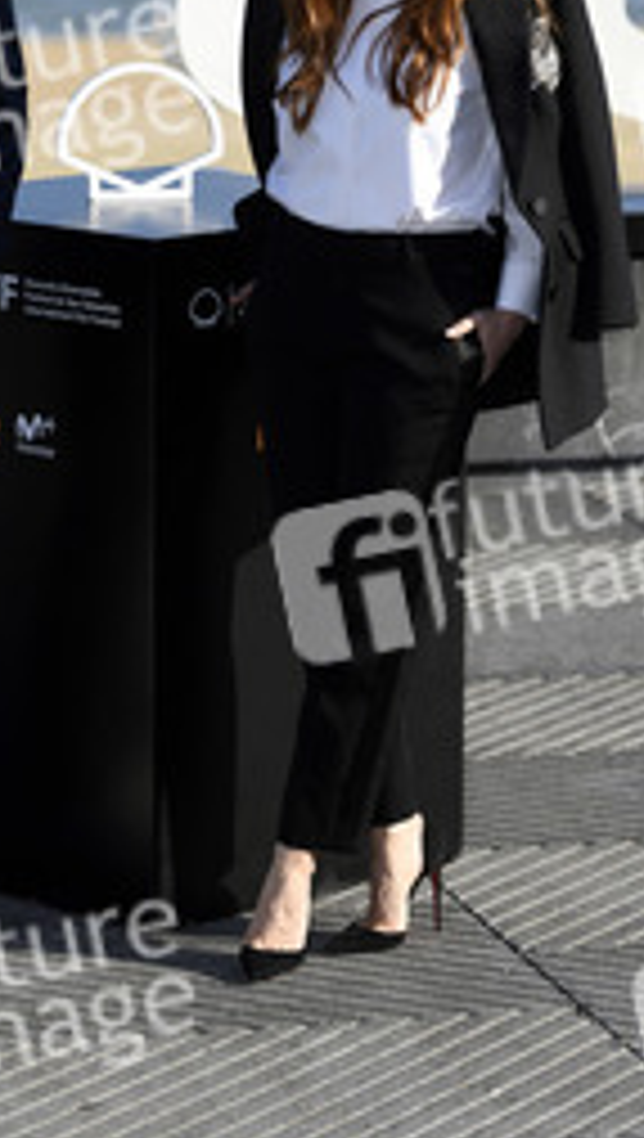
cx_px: 95
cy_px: 333
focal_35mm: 152
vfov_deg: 14.1
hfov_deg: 8.0
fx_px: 4598
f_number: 3.2
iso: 250
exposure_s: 1/3200
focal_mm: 92
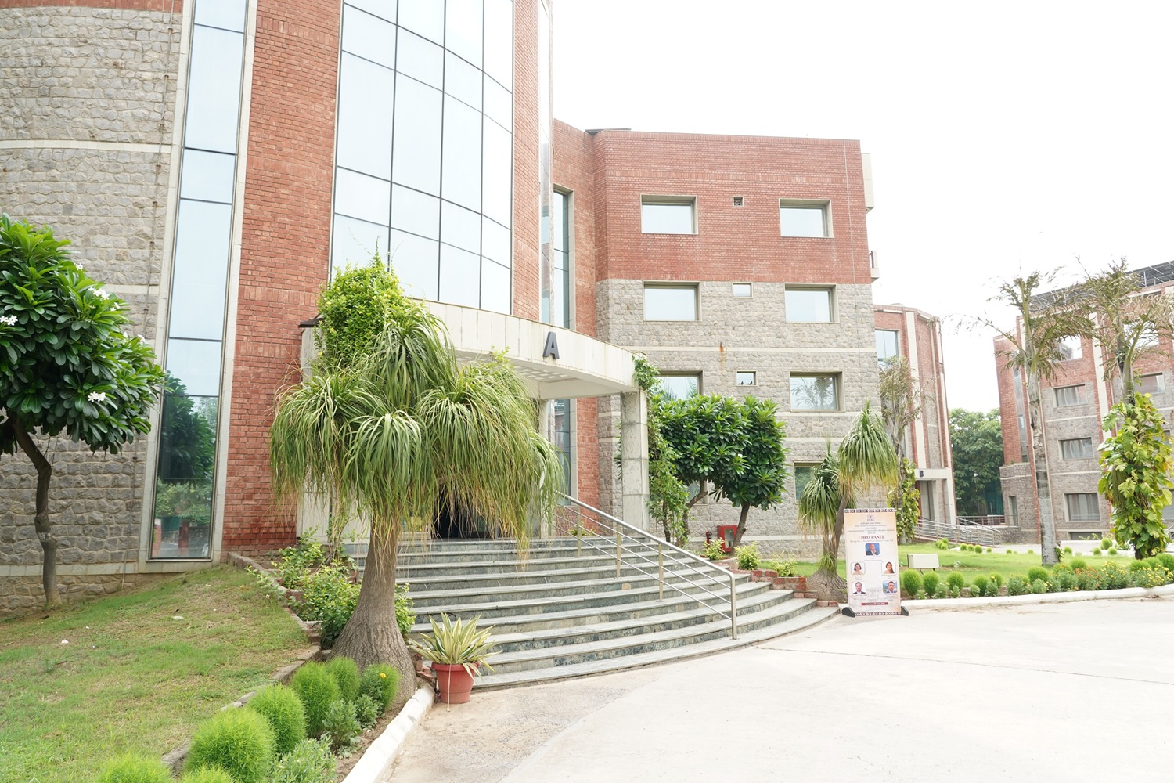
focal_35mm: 24
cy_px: 392
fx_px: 783
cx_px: 587
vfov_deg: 53.1
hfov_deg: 73.7
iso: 320
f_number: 8
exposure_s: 1/125
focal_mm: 24
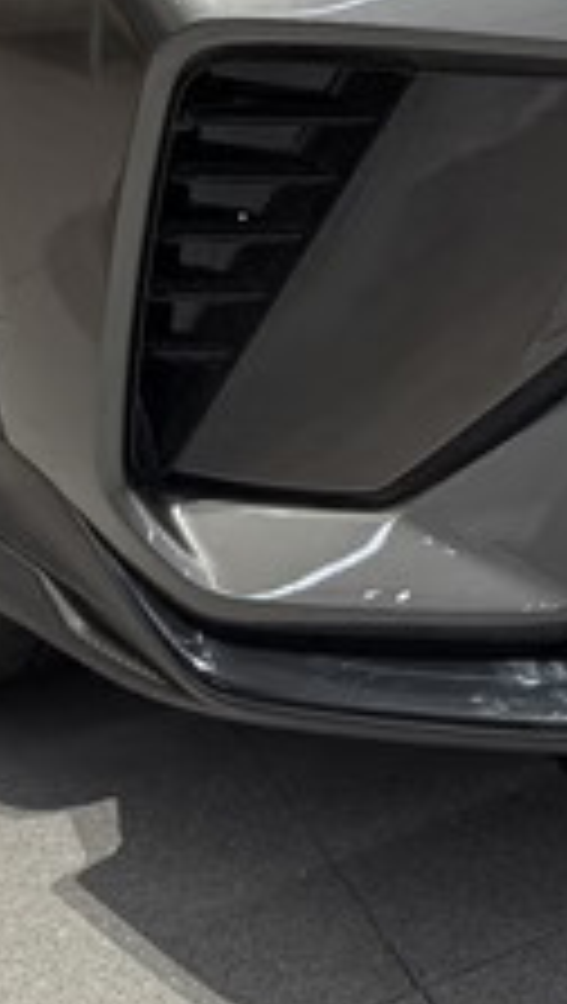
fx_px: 2397
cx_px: 666
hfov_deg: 13.2
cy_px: -378
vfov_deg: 21.0
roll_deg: +1.1
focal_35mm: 90
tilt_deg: -10.1
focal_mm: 6.76
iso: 200
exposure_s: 1/100
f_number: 1.78
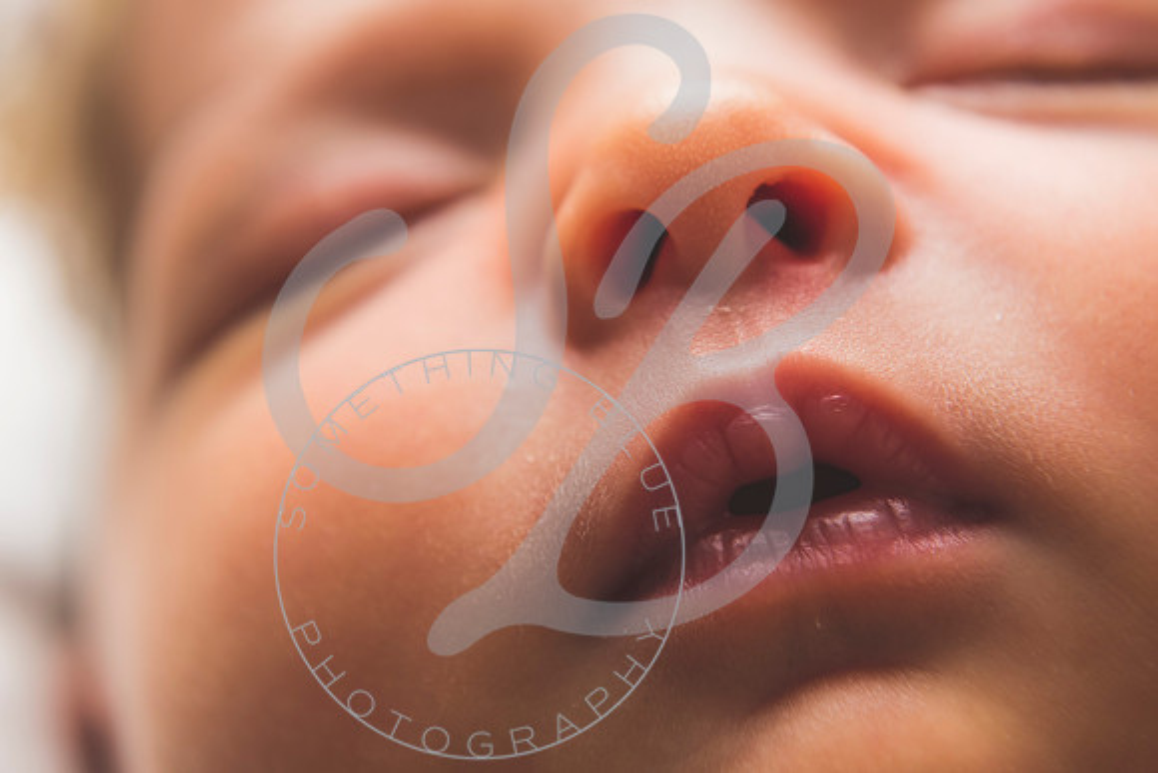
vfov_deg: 19.5
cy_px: 386
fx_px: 2252
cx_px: 579
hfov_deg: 28.8
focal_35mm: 70
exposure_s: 1/125
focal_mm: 70
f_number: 5.6
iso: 320
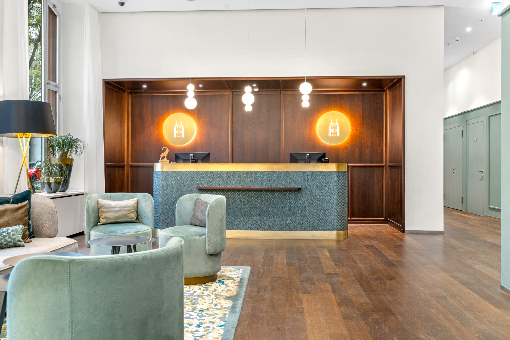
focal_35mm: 33
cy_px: 170
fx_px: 467
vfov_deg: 40.0
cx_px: 255
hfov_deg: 57.2
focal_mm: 33
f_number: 8
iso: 400
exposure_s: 1/4
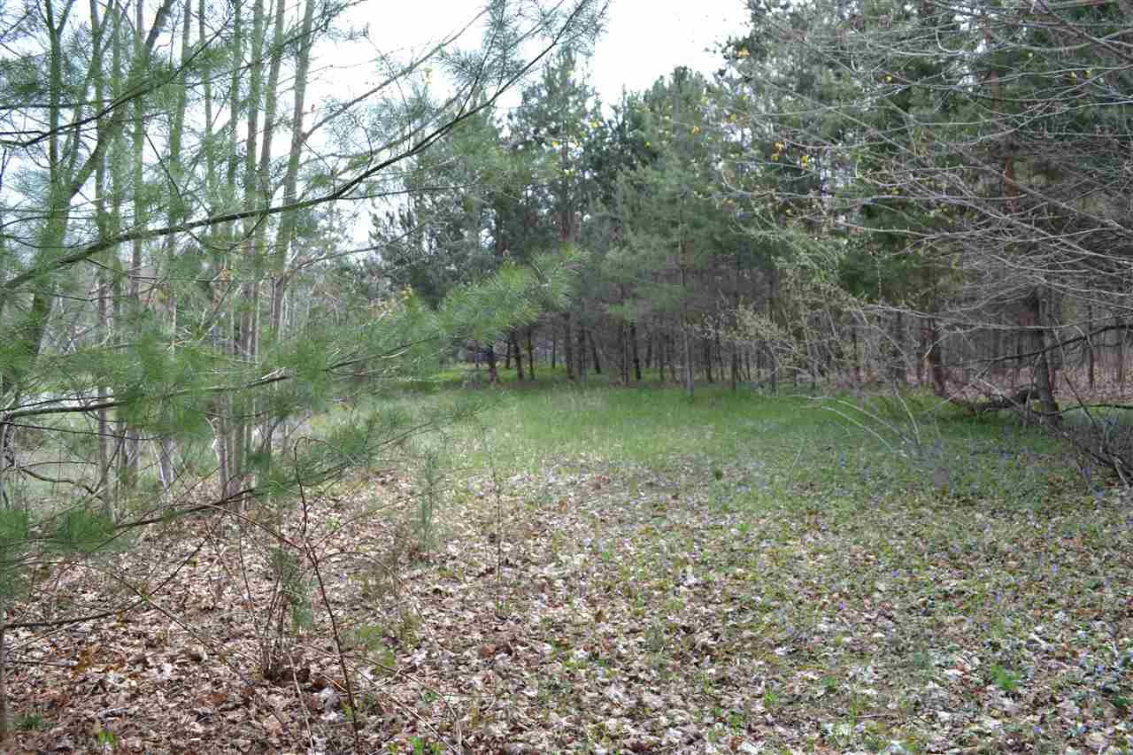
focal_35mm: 27
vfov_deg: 47.9
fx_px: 850
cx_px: 566
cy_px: 378
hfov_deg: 67.4
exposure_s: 1/125
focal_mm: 18
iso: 100
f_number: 5.6
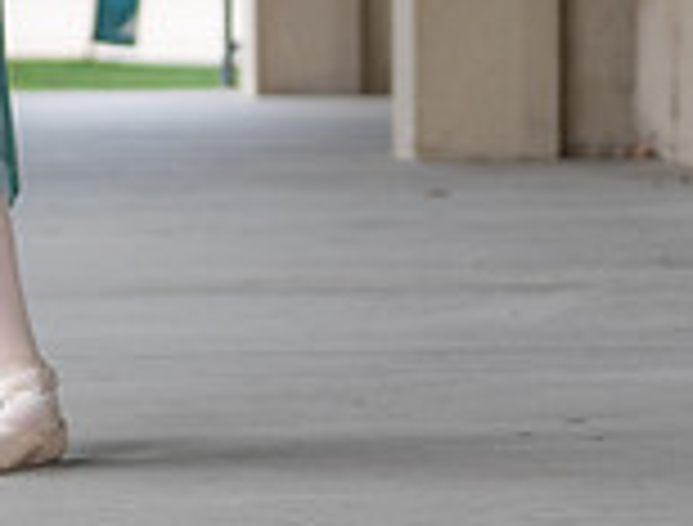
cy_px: -338
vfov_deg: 4.7
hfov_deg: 6.2
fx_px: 6376
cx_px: -170
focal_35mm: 317
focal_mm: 70
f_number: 2.8
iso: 200
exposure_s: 1/320
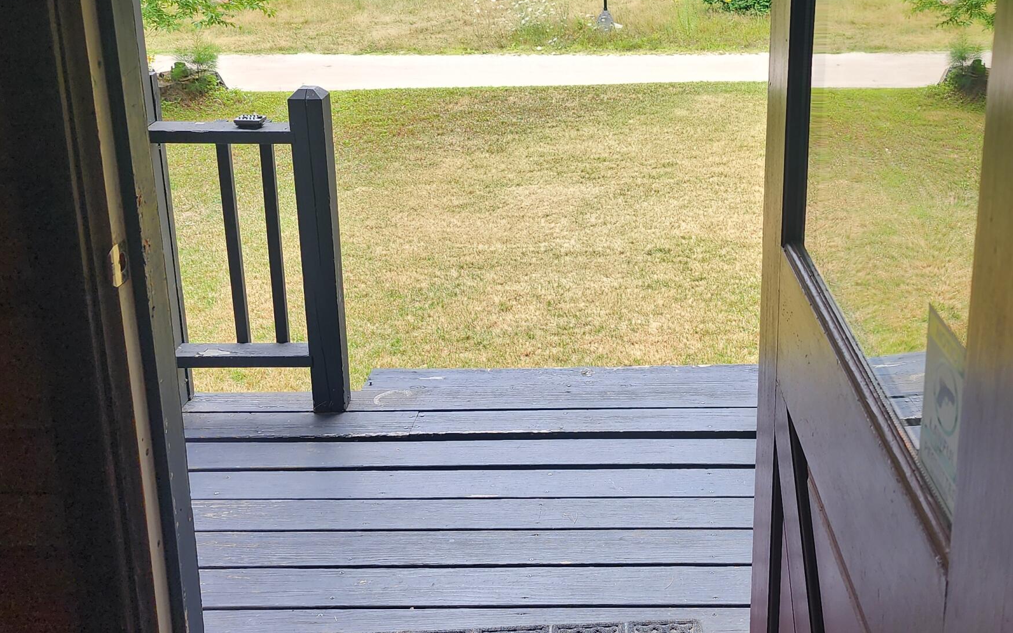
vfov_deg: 30.1
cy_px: 171
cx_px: 695
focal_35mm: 42
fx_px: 1159
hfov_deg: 46.3
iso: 32
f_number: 1.8
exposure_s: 1/146
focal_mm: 6.4
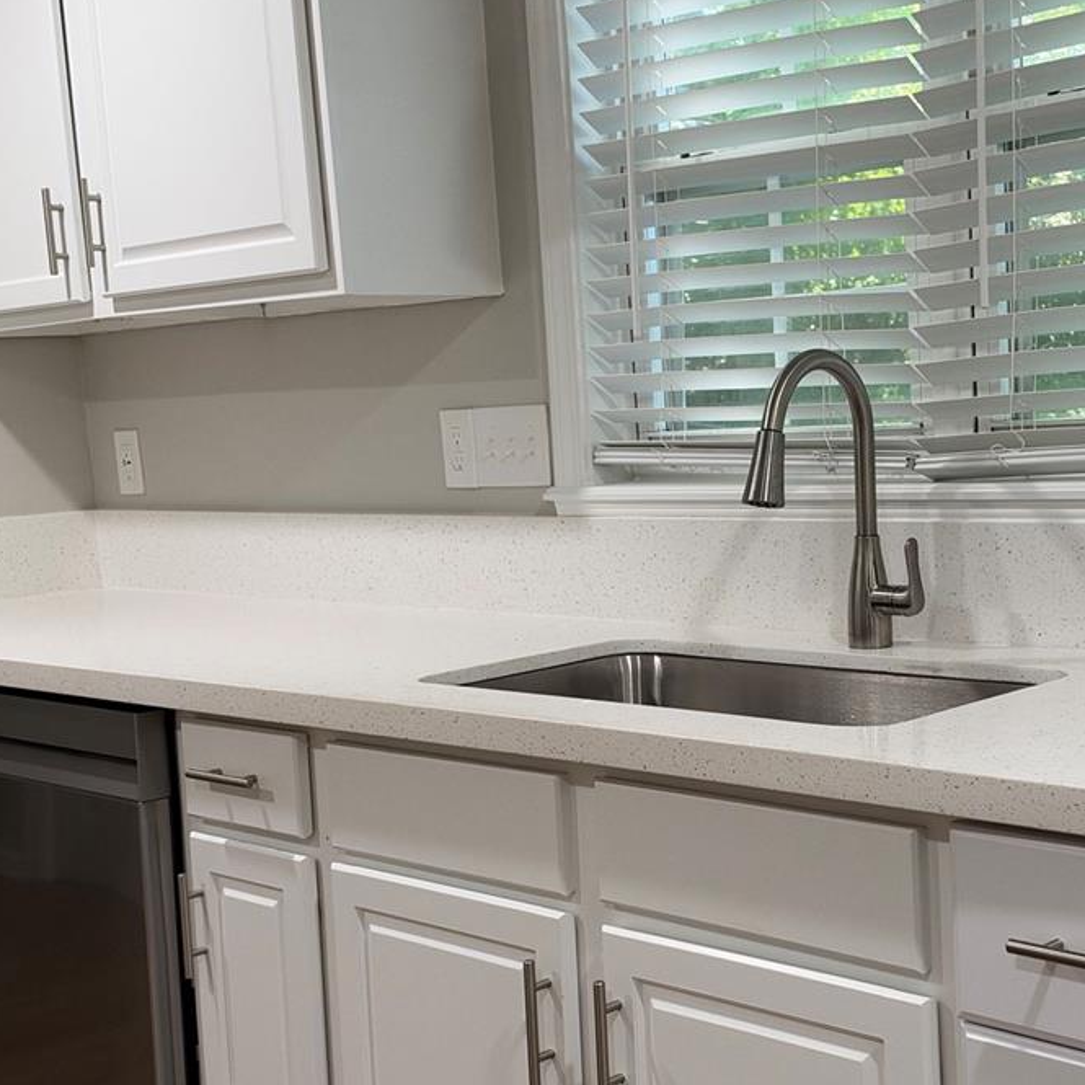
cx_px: 695
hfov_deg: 34.5
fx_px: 1738
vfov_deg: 34.7
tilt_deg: -5.3
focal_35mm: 49
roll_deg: +1.9
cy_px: 591
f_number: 1.8
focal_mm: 6.93
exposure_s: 1/120
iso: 250
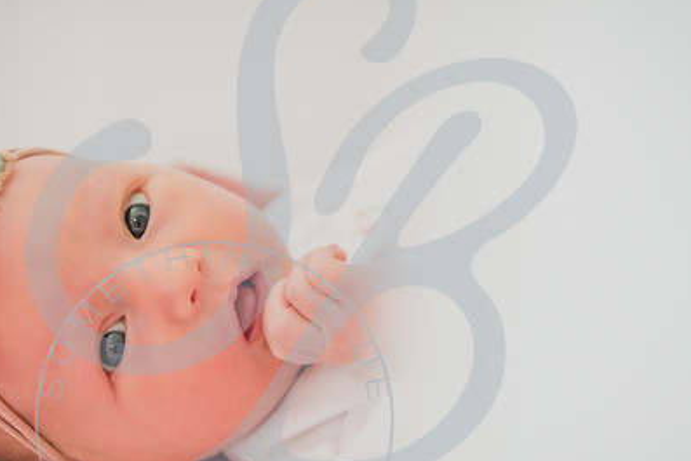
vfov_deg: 17.9
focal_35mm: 76
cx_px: 301
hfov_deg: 26.6
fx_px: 1459
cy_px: 274
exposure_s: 1/125
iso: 1600
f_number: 2.8
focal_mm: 52
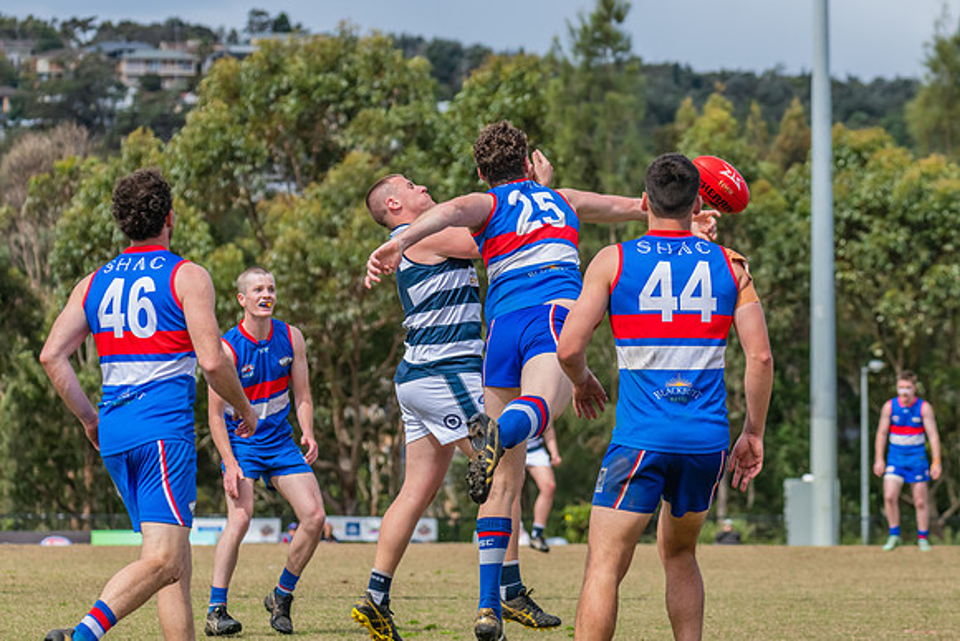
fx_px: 5660
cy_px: 283
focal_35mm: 212
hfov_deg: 9.7
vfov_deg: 6.5
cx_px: 535
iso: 800
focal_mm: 170
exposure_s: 1/2000
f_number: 7.1
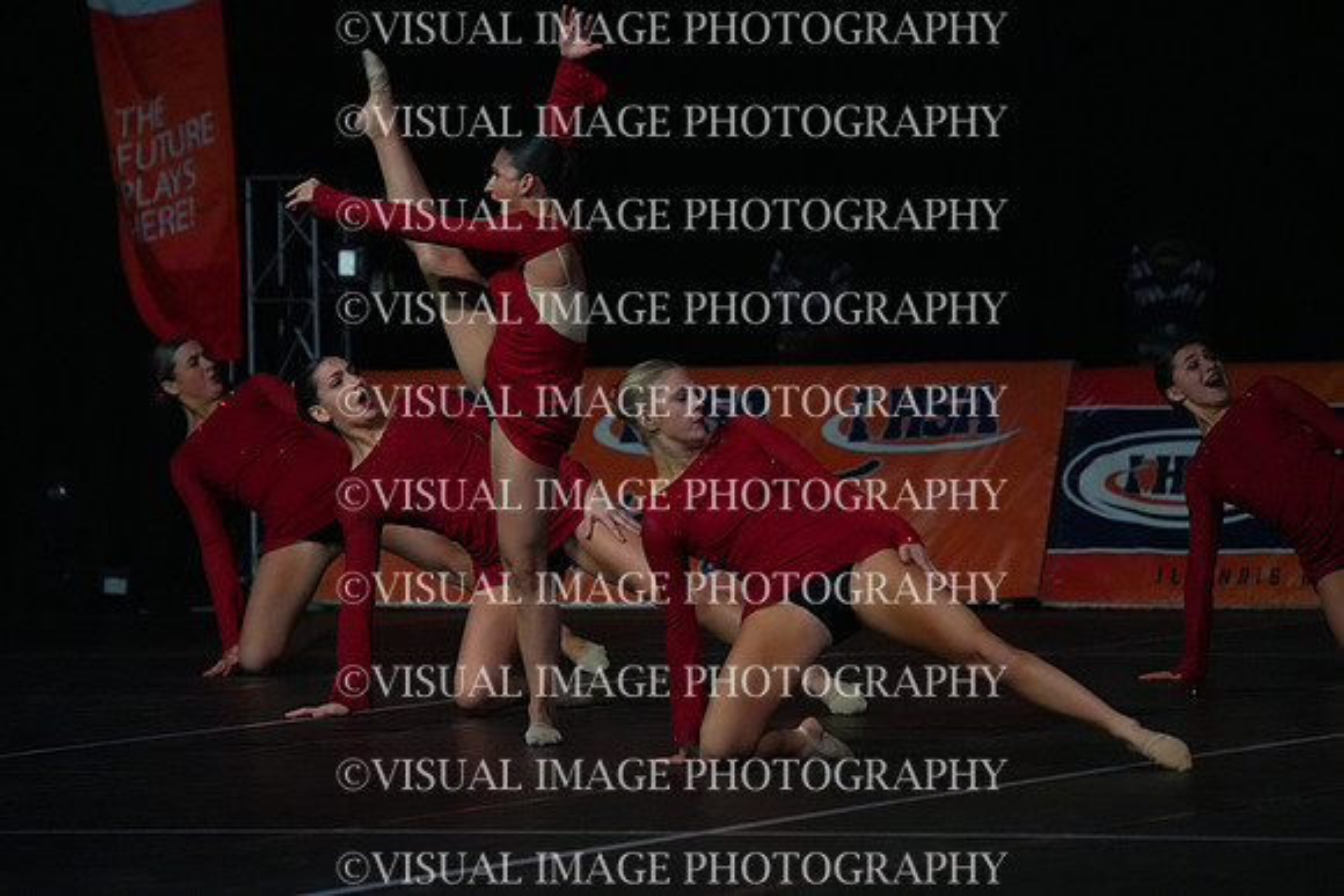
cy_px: 448
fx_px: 9708
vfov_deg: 5.3
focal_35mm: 260
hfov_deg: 7.9
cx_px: 672
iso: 12800
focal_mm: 260
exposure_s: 1/1000
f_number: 5.6
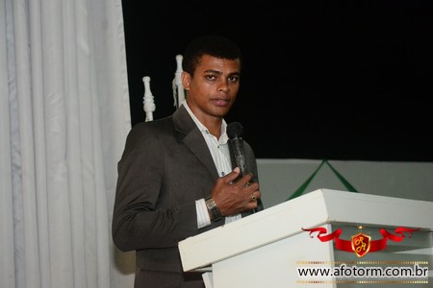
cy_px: 144
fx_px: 1046
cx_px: 216
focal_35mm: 87
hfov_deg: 23.4
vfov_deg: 15.7
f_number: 5.6
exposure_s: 1/100
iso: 3200
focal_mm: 58
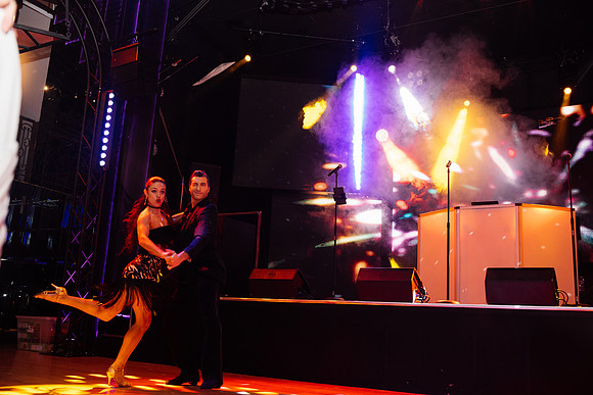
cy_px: 198
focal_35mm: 35
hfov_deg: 54.4
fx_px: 577
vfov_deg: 37.9
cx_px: 296
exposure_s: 1/200
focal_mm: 35
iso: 1600
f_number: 3.5
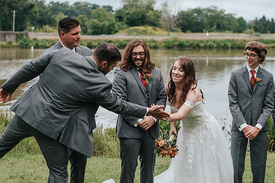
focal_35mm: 79
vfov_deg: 17.3
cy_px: 92
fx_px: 604
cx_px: 138
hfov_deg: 25.7
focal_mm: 50
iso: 200
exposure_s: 1/1600
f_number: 2.8
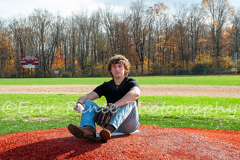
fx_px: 401
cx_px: 115
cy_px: 67
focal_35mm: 60
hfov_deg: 33.3
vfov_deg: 22.5
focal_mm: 42
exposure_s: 1/200
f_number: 14
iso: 400
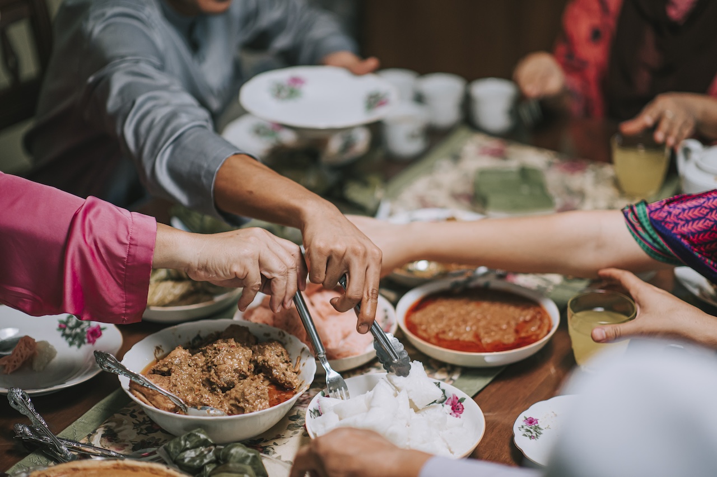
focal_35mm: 85
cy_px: 238
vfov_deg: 16.1
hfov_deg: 23.9
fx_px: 1692
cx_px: 358
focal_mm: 85
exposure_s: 1/200
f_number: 1.4
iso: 1250
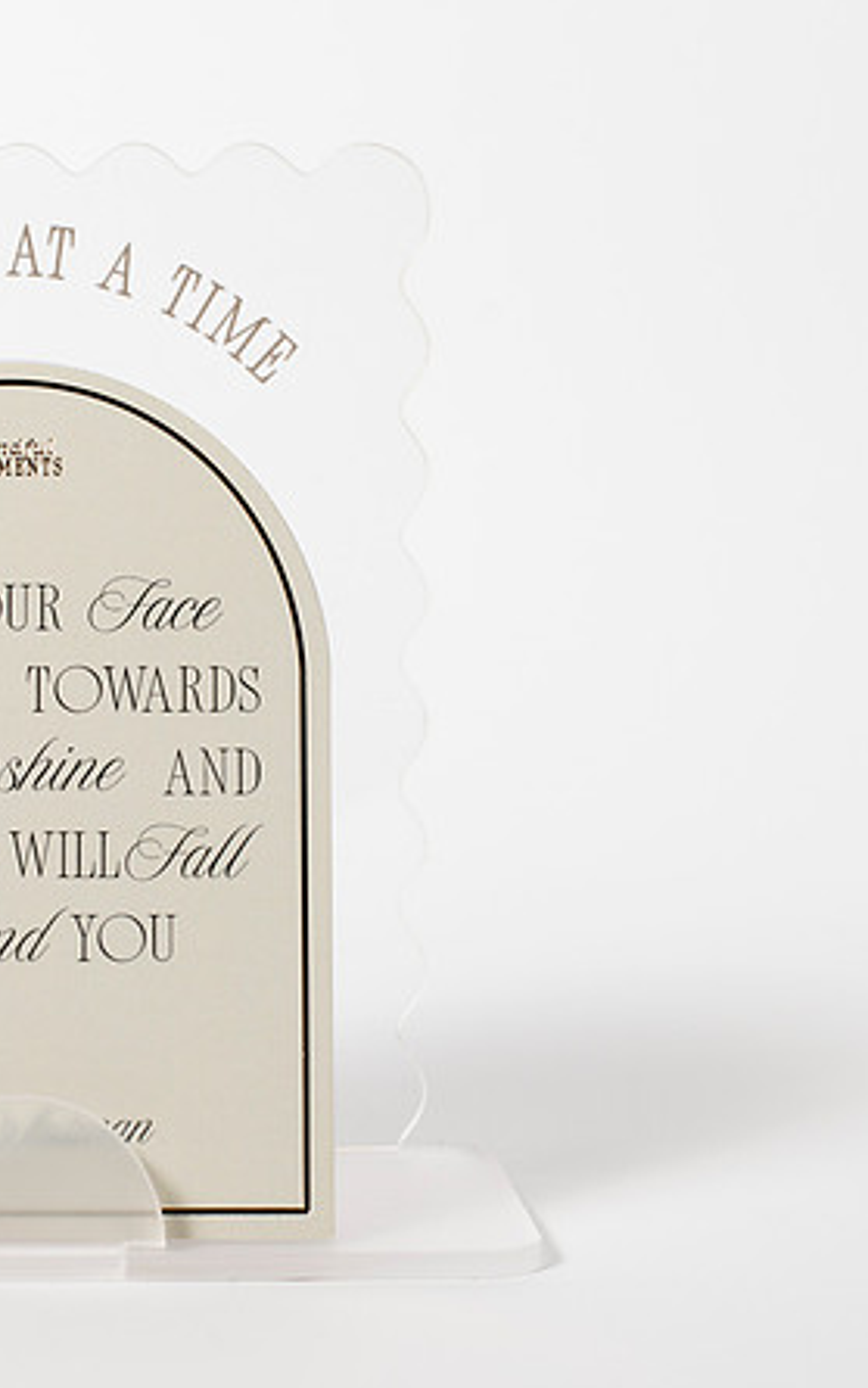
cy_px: 786
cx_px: 91
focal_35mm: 90
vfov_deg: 23.0
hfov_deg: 14.4
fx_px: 3404
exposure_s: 1/200
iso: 200
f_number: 7.1
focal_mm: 50
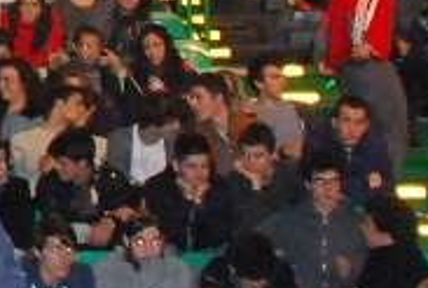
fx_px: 2836
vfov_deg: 5.7
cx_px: -557
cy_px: -208
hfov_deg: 8.0
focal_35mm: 238
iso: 1600
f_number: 3.8
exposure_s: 1/60
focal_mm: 20
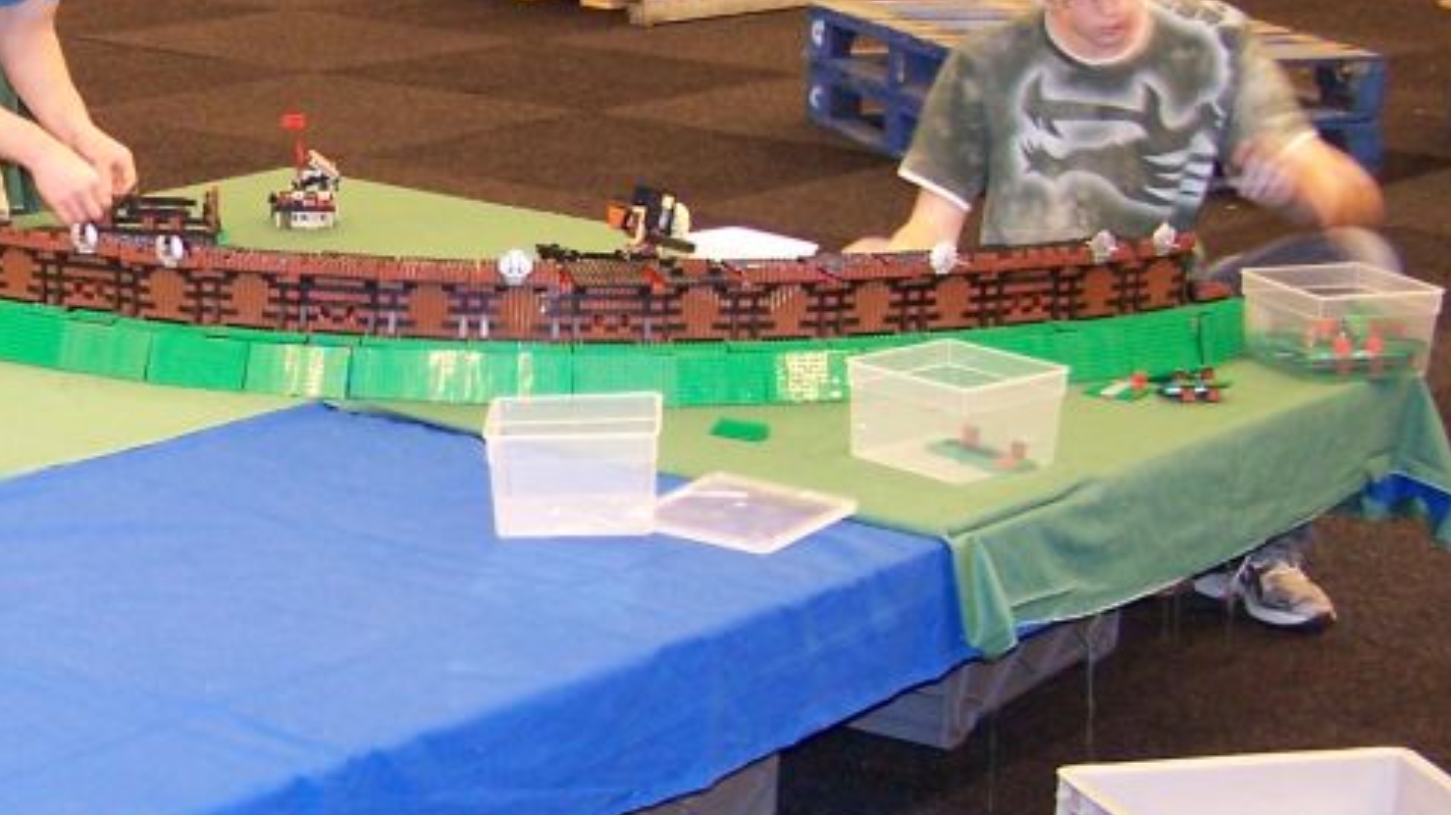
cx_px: -6
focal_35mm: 86
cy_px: 459
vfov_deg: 14.0
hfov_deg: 23.7
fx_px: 3308
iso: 140
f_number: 2.8
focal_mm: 6.3
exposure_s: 1/4
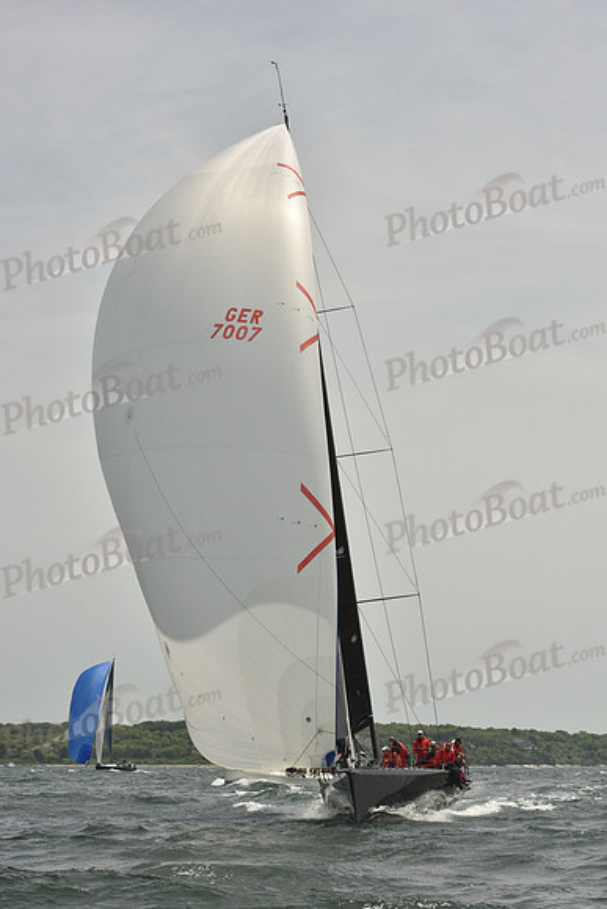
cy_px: 454
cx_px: 304
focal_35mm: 70
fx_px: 1769
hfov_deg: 19.5
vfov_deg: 28.8
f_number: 13
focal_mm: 70
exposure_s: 1/1000
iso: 400
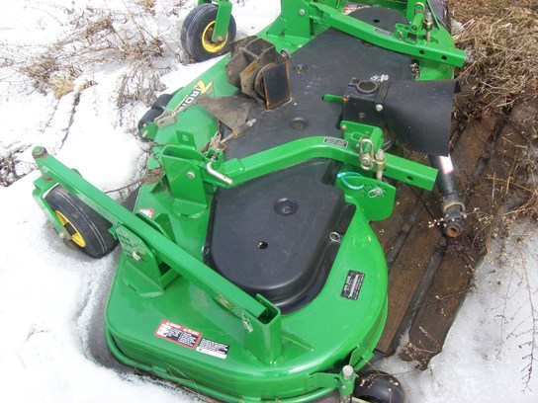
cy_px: 202
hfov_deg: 51.4
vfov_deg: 39.7
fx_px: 560
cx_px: 269
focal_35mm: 36
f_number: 4.8
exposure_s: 1/279
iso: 80
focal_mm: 6
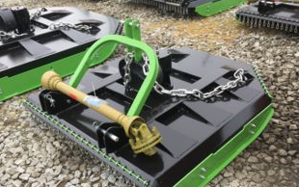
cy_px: 124
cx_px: 156
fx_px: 302
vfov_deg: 34.2
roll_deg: +2.4
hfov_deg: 52.7
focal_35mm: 37
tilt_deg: -32.9
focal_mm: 4.15
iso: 25
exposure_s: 1/342
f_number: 2.2
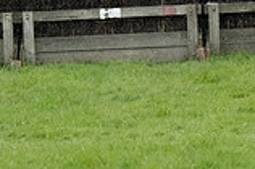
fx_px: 6793
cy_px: -40
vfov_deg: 1.4
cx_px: 445
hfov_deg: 2.1
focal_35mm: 960
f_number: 4
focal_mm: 175
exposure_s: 1/1000
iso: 2000
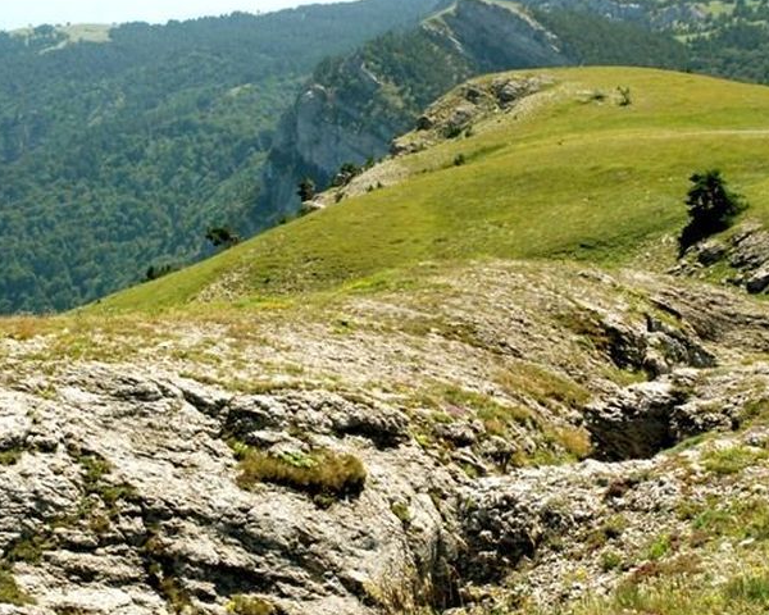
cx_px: 386
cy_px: 243
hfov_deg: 20.6
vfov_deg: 16.5
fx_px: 2117
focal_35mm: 93
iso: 1000
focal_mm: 44
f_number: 13
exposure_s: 1/800
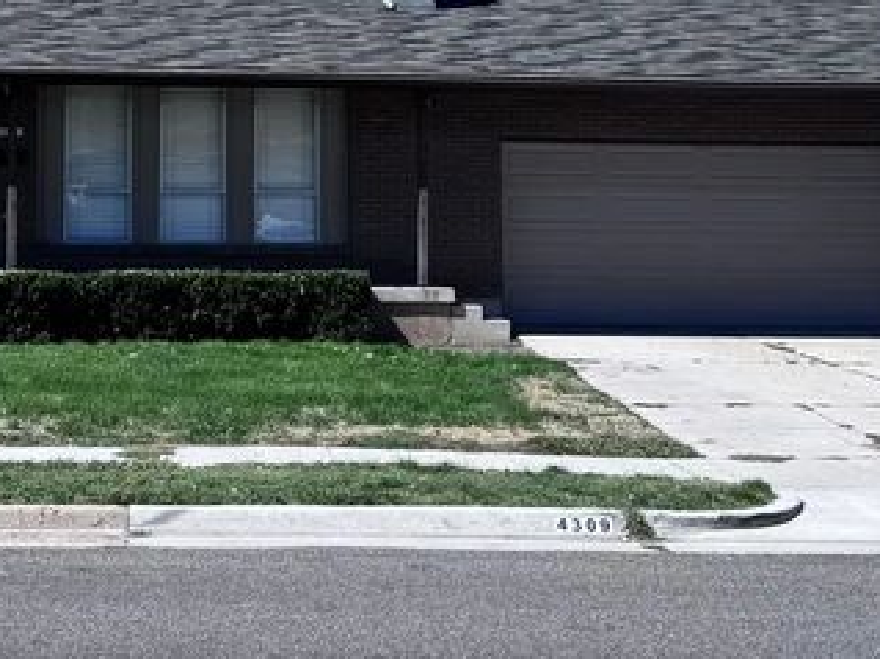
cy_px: 85
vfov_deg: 18.8
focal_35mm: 77
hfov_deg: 24.7
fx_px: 1957
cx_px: 116
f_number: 1.78
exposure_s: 1/4950
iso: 80
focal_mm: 6.76
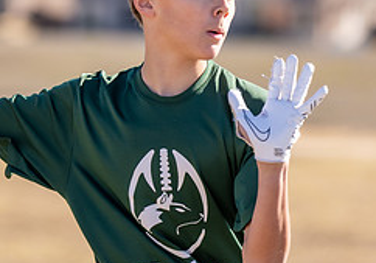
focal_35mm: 363
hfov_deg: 5.6
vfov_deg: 3.9
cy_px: 84
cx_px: 164
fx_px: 3847
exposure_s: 1/1000
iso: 100
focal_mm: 131
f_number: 2.8
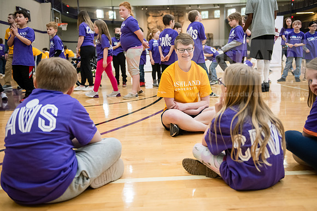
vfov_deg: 35.6
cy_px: 109
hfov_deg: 51.4
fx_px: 329
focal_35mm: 37
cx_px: 163
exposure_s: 1/160
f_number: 3.2
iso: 2500
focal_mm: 36
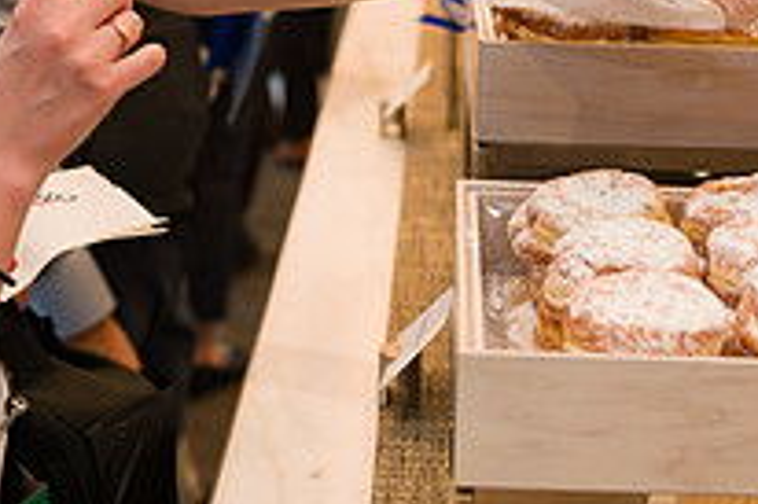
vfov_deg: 14.8
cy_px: -48
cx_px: 456
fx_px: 1893
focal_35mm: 90
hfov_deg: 22.6
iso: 400
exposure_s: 1/160
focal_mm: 32
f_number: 3.2
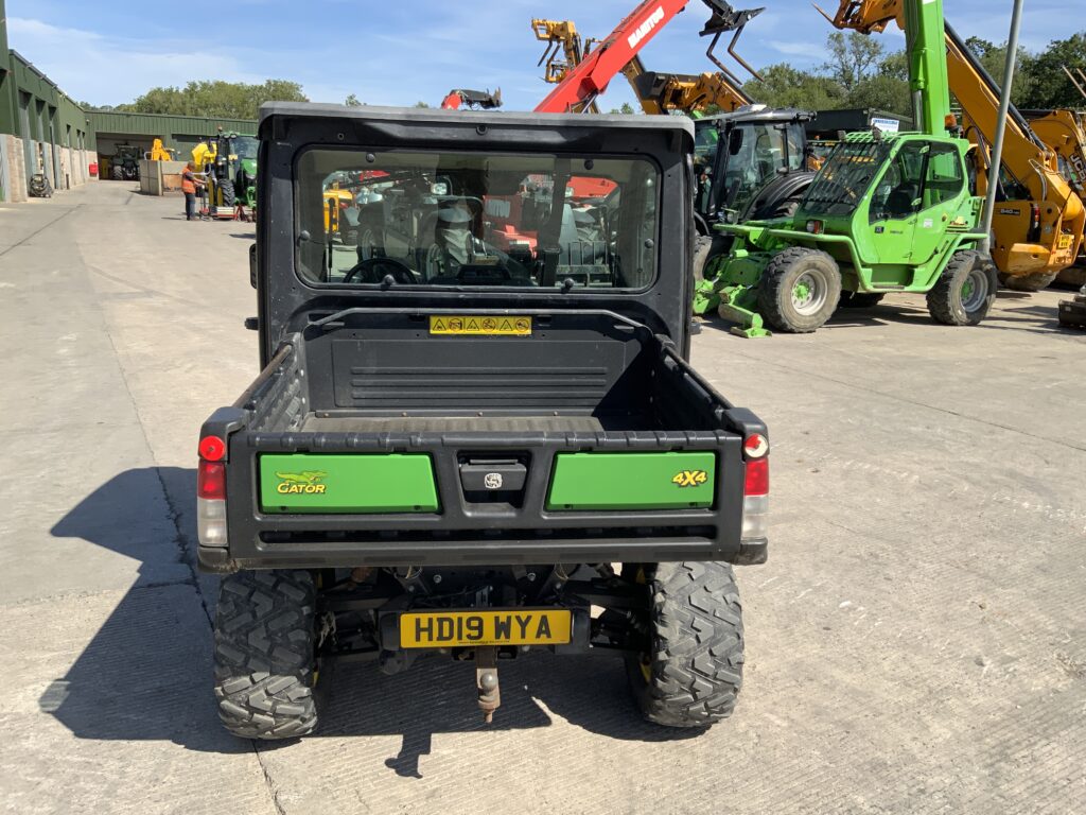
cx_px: 543
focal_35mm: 29
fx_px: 910
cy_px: 408
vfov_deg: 48.2
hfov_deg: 61.7
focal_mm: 3
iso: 16
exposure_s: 1/1311
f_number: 1.8
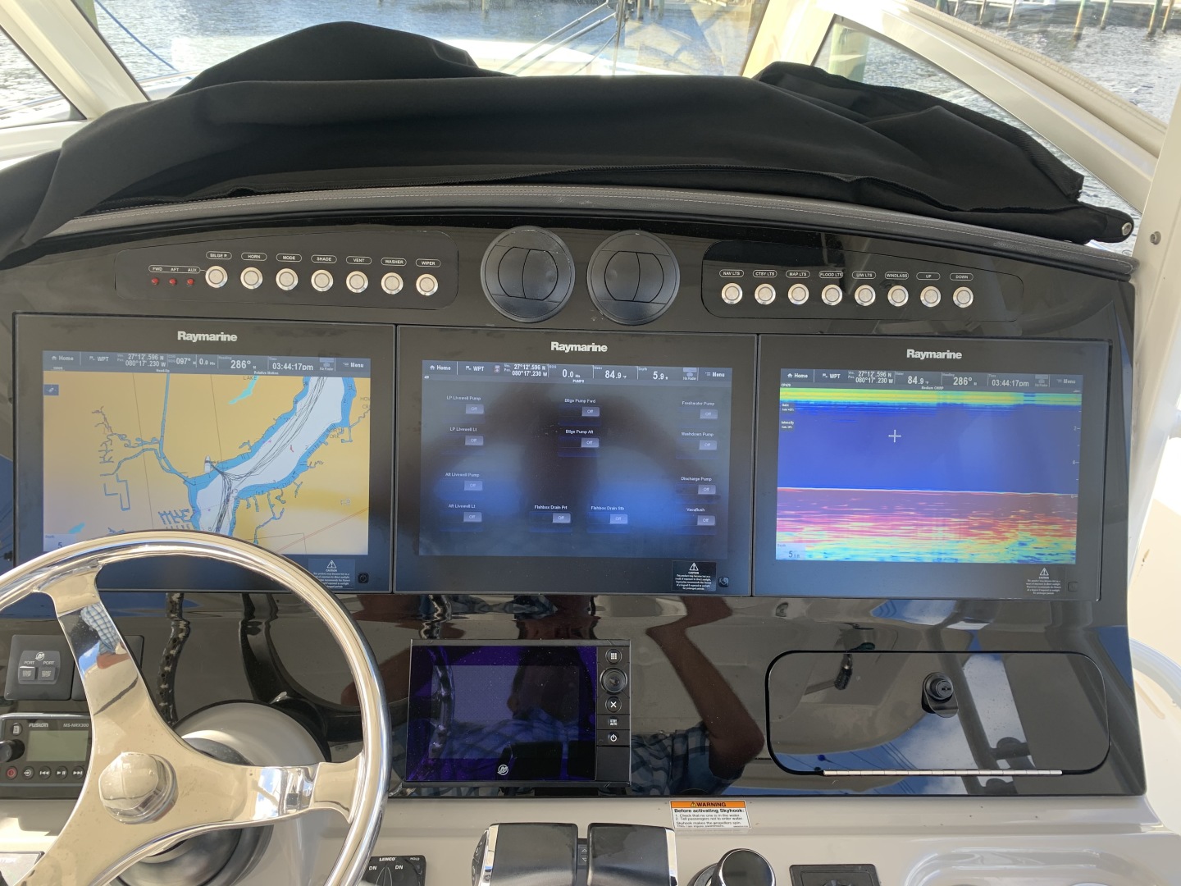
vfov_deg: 53.1
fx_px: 887
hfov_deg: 67.3
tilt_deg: -26.5
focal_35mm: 26
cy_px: 443
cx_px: 590
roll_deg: -2.6
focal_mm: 4.25
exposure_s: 1/149
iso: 25
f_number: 1.8
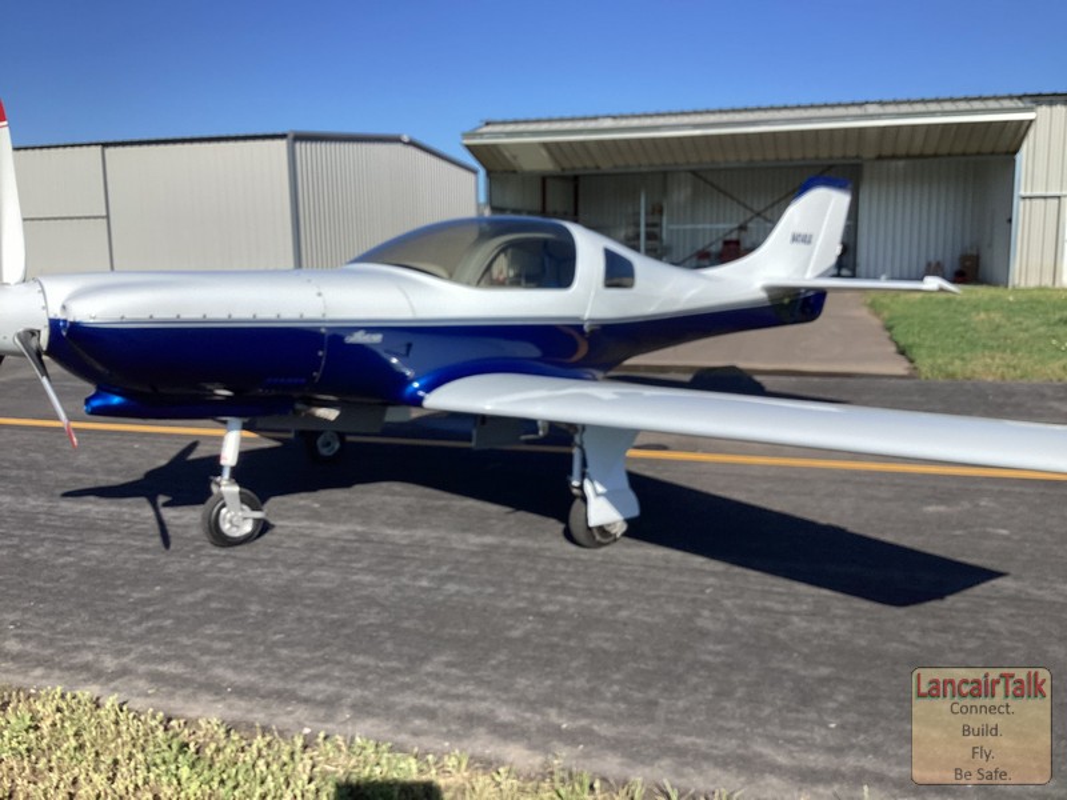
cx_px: 534
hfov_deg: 58.4
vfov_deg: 45.4
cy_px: 400
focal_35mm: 31
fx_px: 956
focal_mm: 3.3
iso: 25
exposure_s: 1/1698
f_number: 2.4
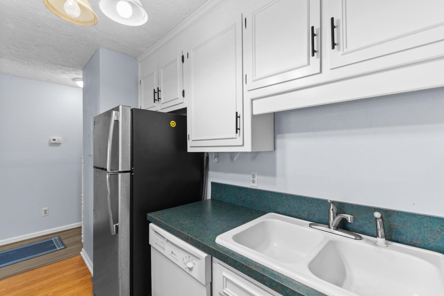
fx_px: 185
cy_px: 148
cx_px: 222
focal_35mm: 15
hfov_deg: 100.4
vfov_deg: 77.3
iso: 100
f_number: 4.5
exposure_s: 1/6
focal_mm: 10
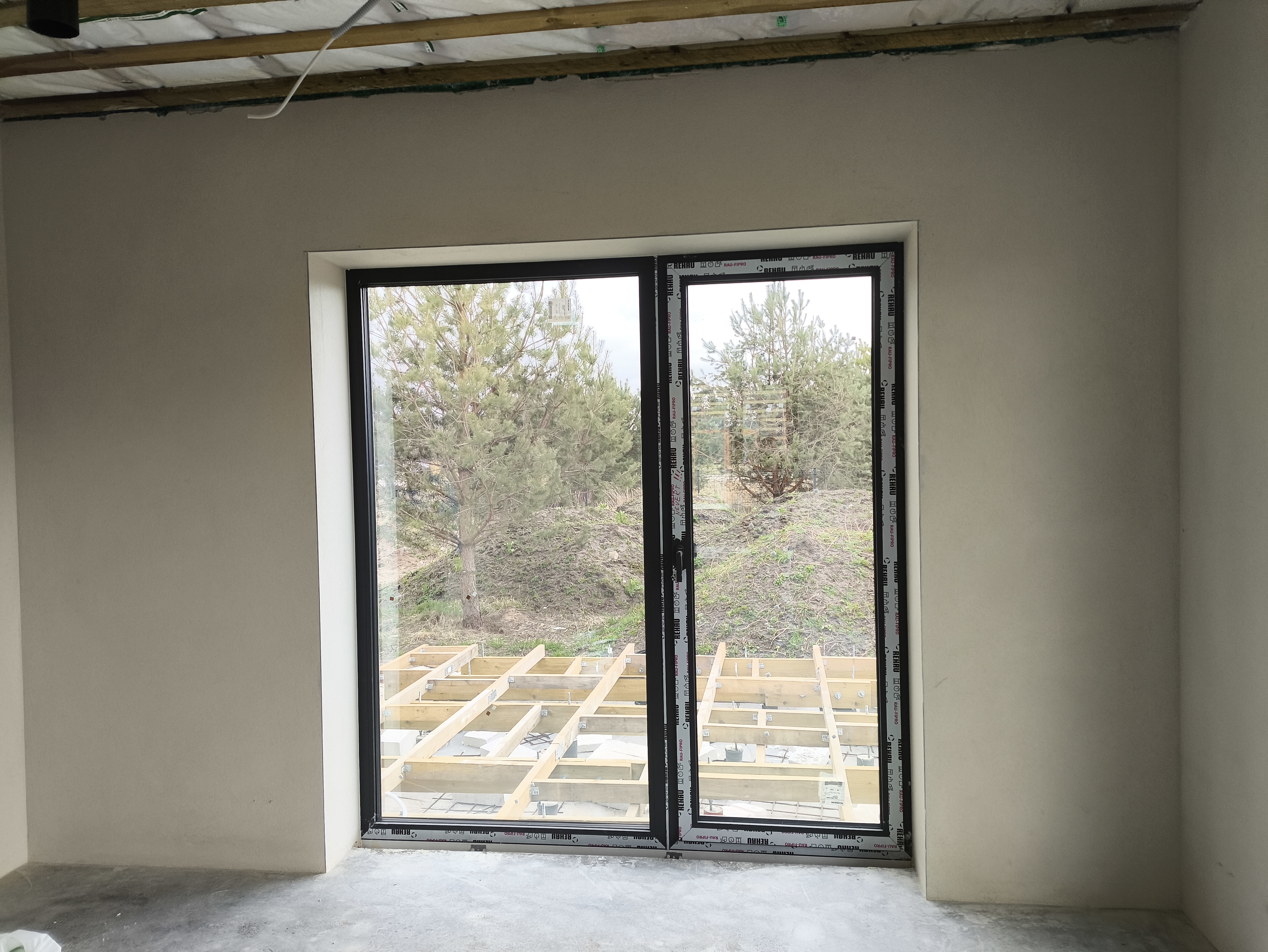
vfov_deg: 54.9
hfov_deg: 69.4
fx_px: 916
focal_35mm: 25
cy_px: 476
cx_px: 634
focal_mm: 4.71
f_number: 1.7
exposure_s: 1/120
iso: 50
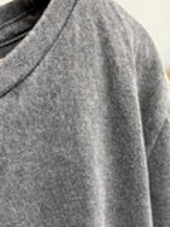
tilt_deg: -9.0
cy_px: 345
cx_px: -45
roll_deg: +1.3
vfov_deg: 20.6
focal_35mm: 80
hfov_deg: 17.4
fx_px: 524
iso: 200
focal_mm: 6.76
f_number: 1.78
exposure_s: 1/70
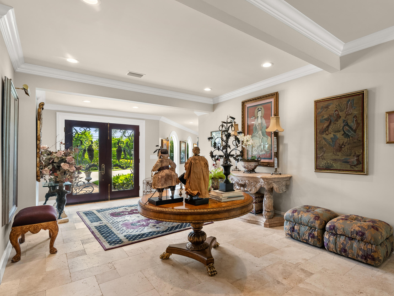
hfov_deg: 84.3
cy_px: 153
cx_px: 218
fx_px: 216
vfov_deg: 68.6
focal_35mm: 19
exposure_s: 1/3
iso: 400
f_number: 8
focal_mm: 16.9
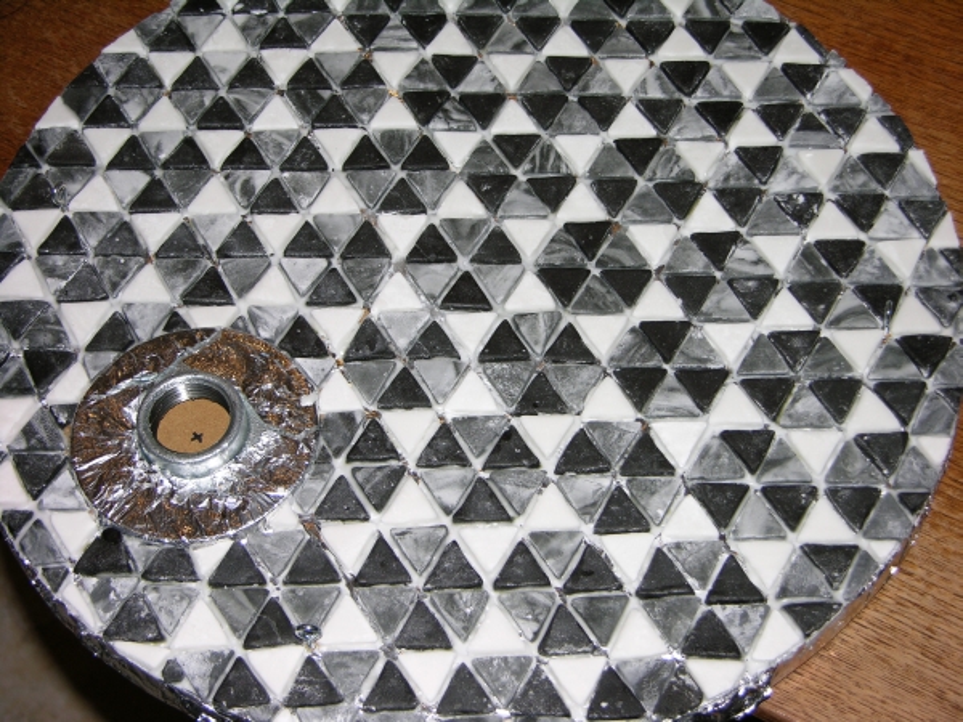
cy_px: 361
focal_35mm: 62
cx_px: 482
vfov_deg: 23.7
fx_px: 1725
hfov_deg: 31.2
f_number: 3.2
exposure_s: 1/120
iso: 50
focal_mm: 15.7
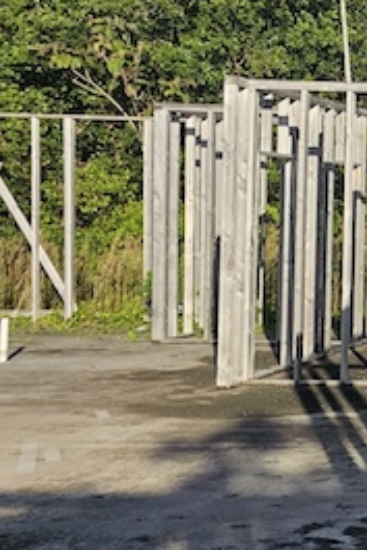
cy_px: 218
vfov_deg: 25.6
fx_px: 1206
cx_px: 803
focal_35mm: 79
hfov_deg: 13.8
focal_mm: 6.3
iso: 10
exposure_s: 1/724
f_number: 1.7
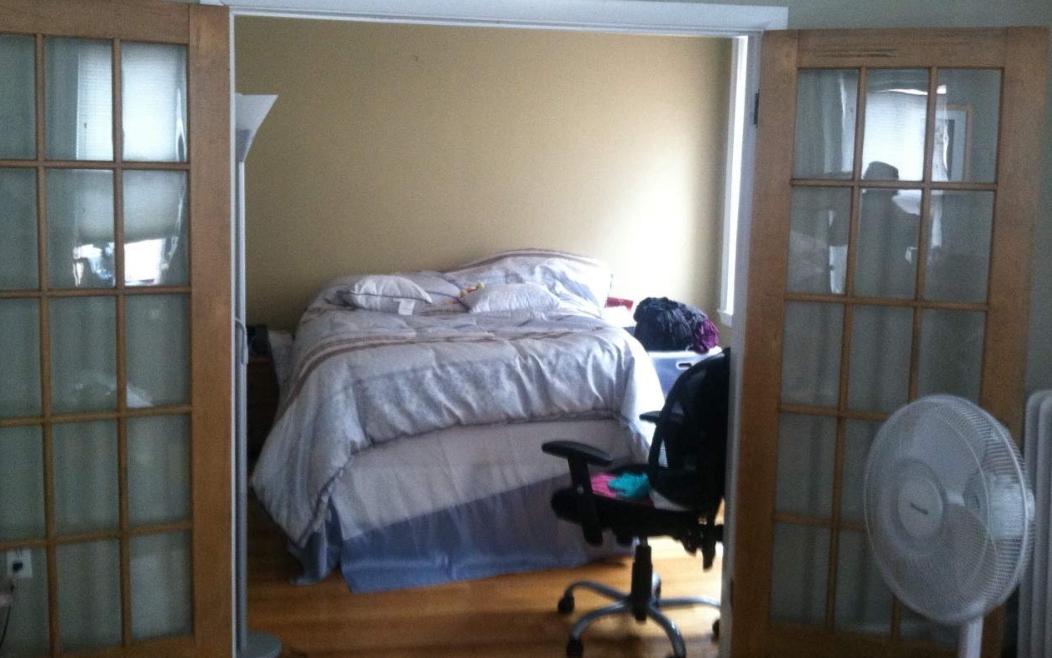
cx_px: 516
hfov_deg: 51.5
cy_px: 300
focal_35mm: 38
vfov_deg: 33.6
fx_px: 1090
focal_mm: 3.85
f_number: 2.8
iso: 250
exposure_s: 1/17
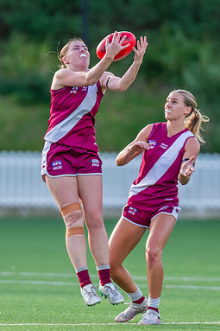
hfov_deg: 1.7
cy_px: 207
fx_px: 7413
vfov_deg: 2.6
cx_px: 65
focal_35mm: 808
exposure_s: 1/1000
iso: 900
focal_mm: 380
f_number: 4
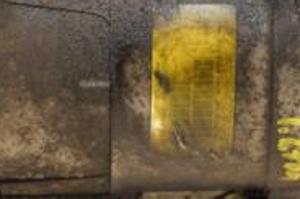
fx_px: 3261
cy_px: 47
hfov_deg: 5.3
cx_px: 88
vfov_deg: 3.5
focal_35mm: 392
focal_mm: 80
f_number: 5.3
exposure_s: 1/80
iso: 800
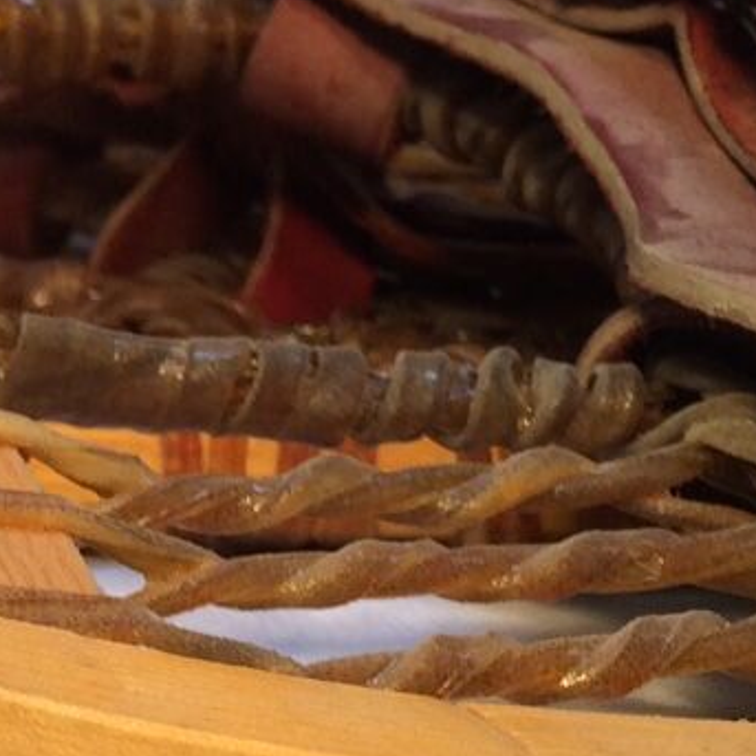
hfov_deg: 13.2
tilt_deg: -12.9
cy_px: 397
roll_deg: -3.0
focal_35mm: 122
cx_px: -503
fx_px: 3014
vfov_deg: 14.3
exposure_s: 1/50
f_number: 2.2
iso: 32
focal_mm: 4.15
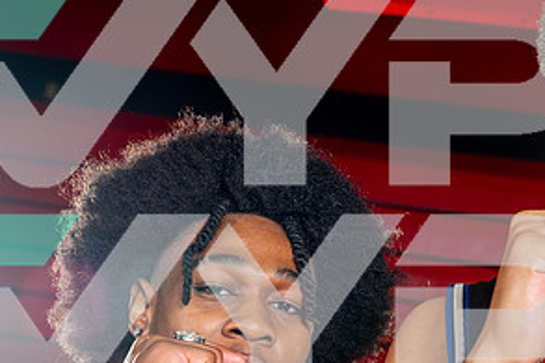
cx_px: 359
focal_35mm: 97
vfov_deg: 14.0
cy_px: 314
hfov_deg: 21.0
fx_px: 1468
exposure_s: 1/125
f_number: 5.6
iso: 100
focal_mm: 49
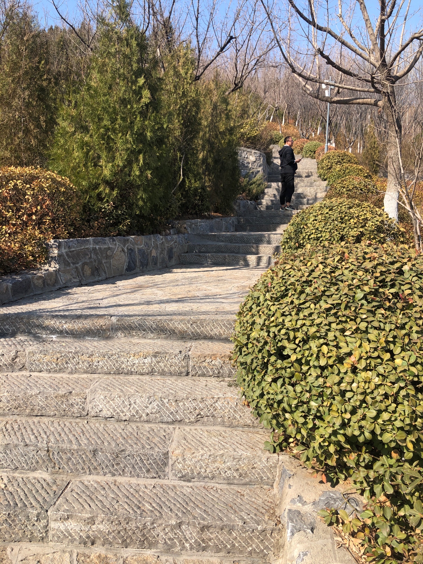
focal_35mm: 28
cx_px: 212
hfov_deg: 49.7
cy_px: 282
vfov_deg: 63.4
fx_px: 456
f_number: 1.8
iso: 20
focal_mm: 3.99
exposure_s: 1/1372
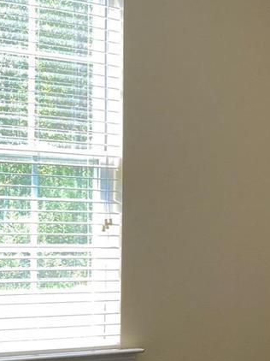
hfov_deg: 13.9
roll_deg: -2.3
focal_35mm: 102
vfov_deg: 19.2
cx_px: 347
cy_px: 253
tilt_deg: -1.6
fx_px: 1062
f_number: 1.8
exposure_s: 1/120
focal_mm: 3.99
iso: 50
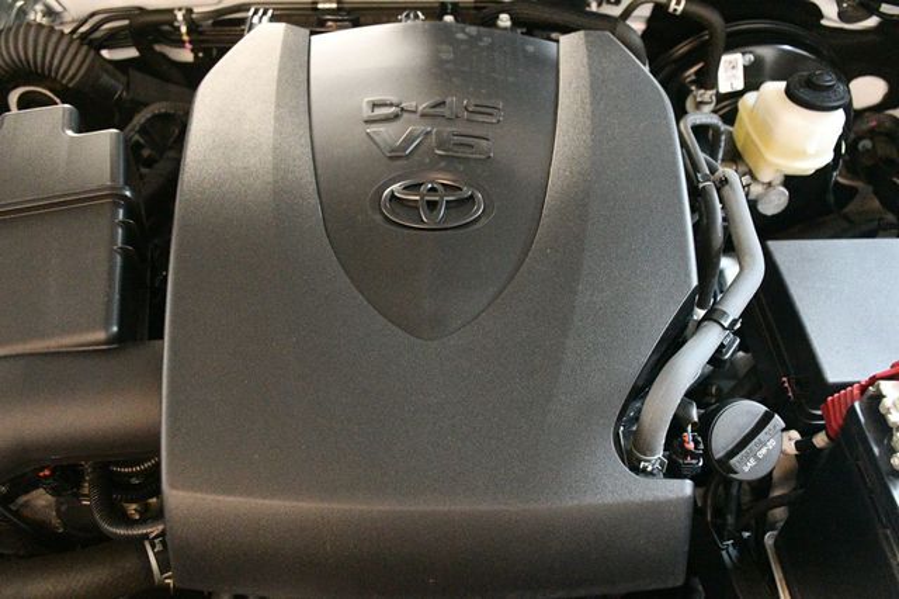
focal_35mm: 33
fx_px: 824
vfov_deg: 39.9
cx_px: 450
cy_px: 300
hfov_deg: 57.2
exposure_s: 1/60
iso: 11400
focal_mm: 22
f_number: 3.5
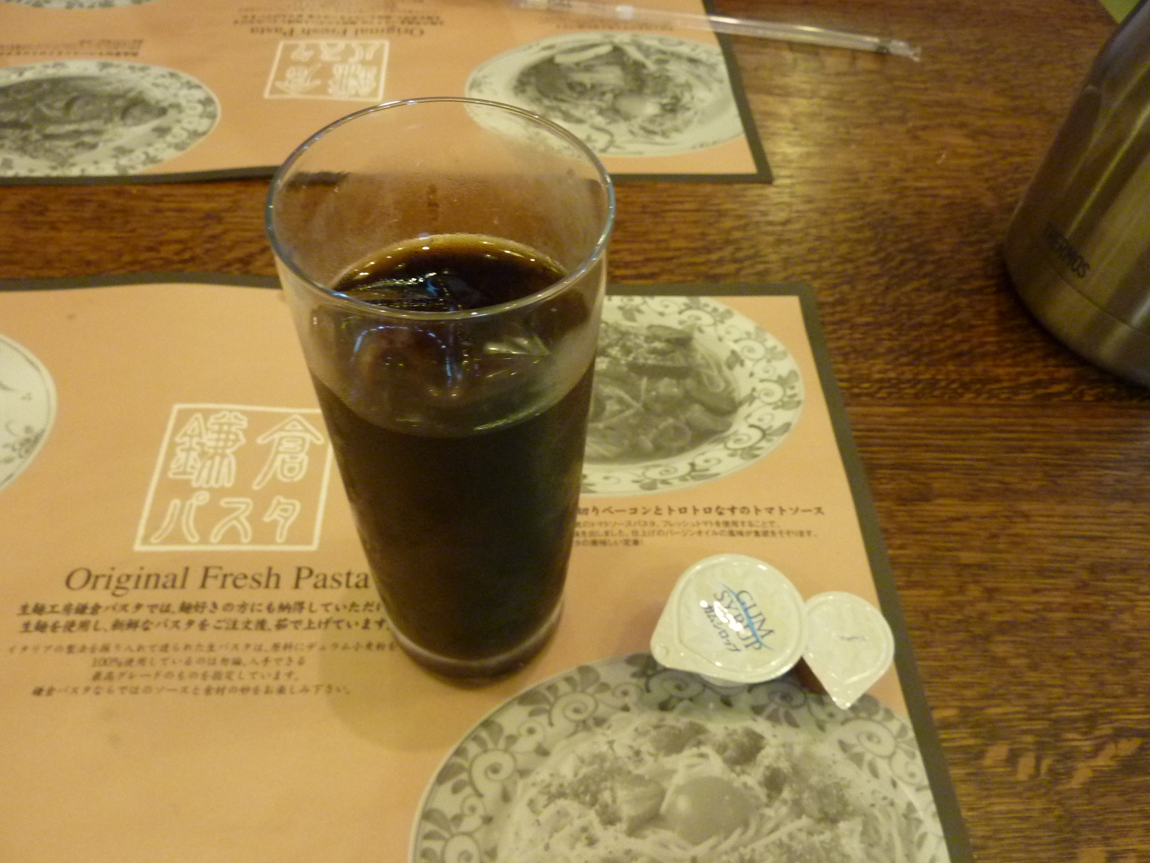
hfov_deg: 69.4
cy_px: 432
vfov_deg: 54.9
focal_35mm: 25
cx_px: 575
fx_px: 831
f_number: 3.3
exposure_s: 1/13
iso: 400
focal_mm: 4.1
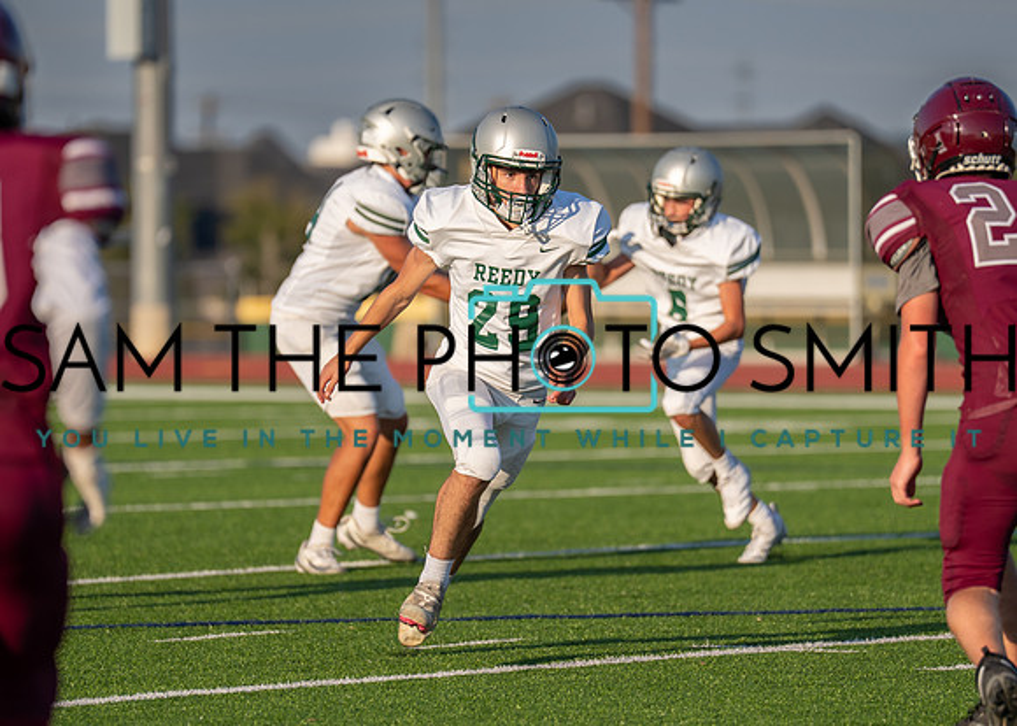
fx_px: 8999
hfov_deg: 6.5
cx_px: 492
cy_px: 375
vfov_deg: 4.6
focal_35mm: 312
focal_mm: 200
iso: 100
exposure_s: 1/2500
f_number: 2.8
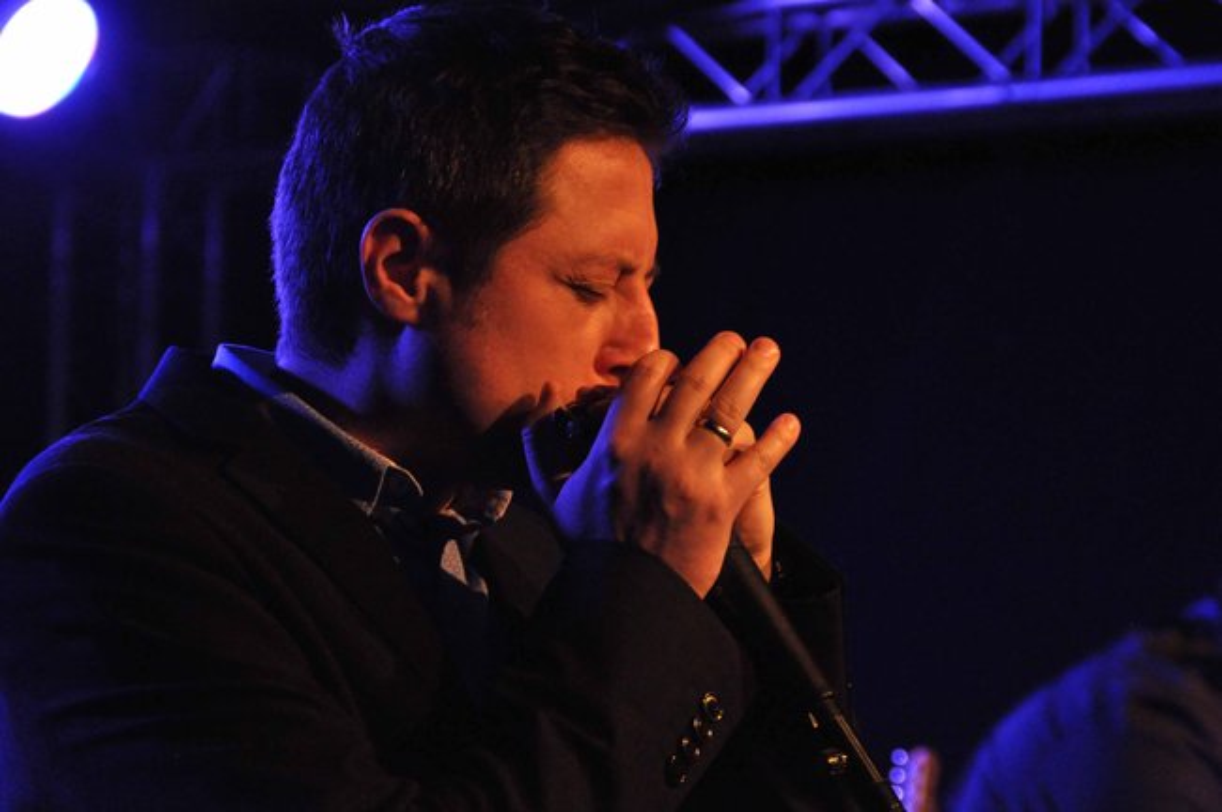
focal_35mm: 120
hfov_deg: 17.1
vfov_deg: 11.4
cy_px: 406
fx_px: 4069
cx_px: 611
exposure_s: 1/50
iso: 2500
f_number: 5.3
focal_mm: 80
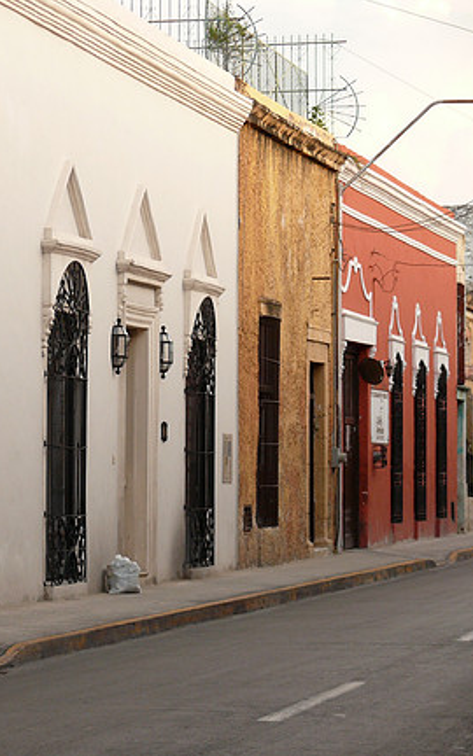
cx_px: -2
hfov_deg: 8.1
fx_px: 3321
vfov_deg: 13.0
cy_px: 379
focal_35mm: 161
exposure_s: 1/100
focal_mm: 23.9
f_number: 3.6
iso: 100
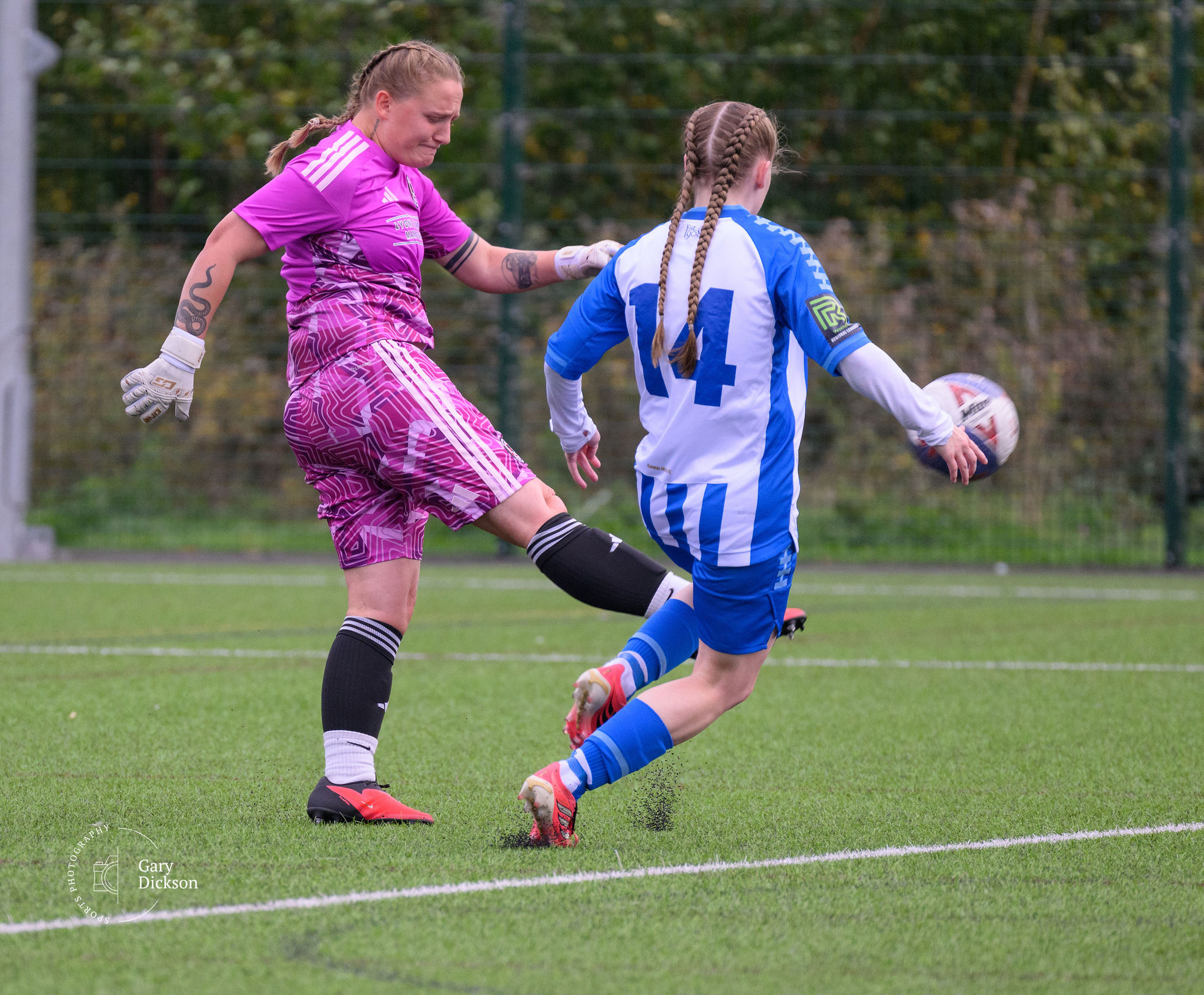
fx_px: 20543
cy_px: 693
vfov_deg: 2.8
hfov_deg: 3.4
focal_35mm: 569
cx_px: 387
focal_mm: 350
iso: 1400
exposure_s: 1/1250
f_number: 5.3
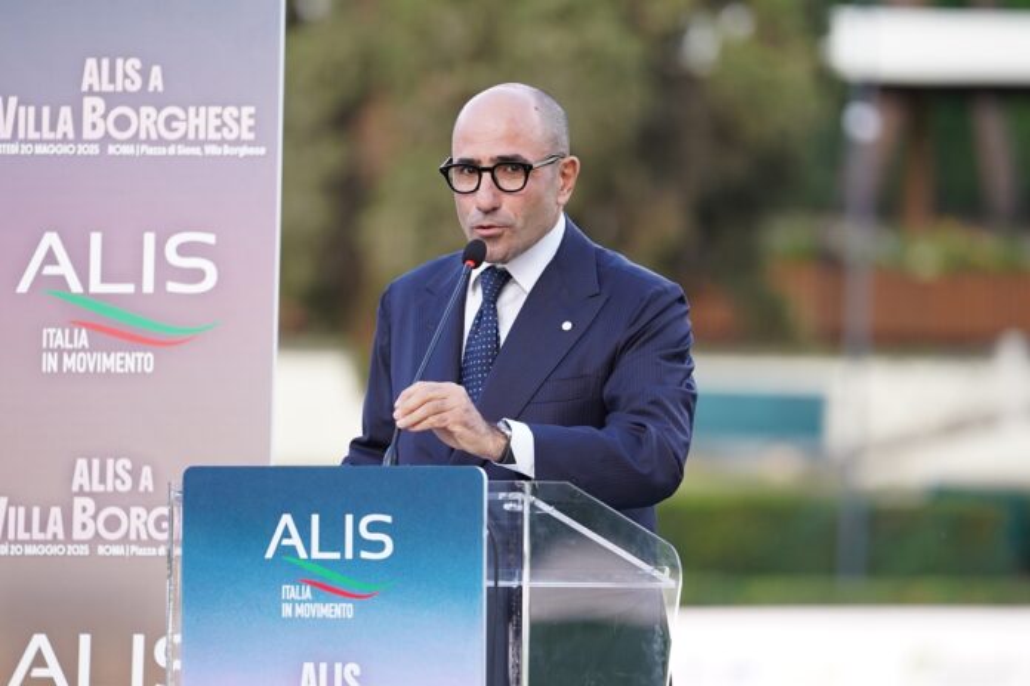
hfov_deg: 6.9
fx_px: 8583
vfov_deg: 4.6
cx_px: 515
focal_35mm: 300
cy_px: 343
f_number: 2.8
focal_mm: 200
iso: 320
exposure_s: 1/500
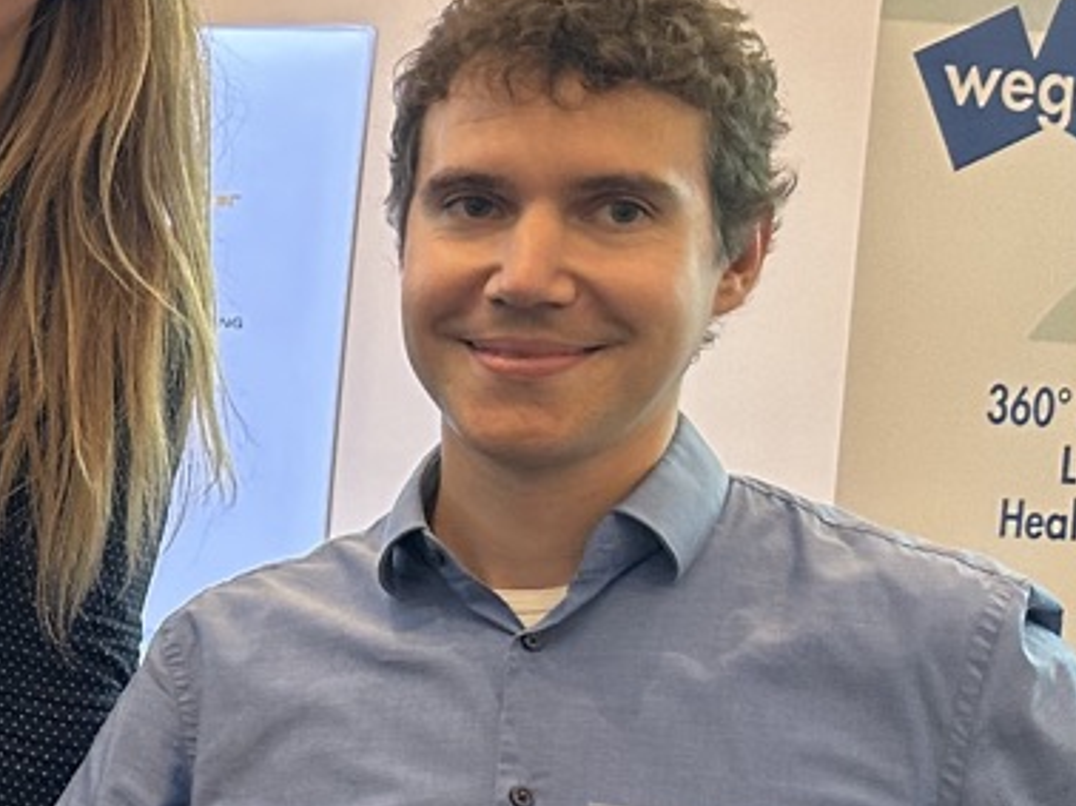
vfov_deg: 16.5
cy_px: 598
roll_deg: -2.9
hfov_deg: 18.9
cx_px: -612
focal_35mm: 89
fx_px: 2765
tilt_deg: -5.5
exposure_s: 1/60
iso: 200
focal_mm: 6.86
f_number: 1.78
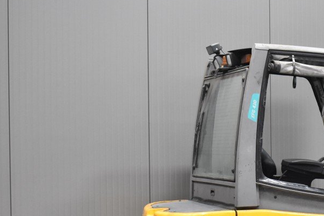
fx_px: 756
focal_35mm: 84
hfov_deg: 23.3
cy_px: 165
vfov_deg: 16.2
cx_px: 319
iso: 1600
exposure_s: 1/40
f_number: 4.5
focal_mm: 28
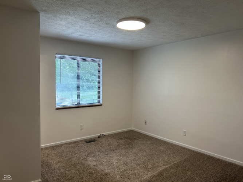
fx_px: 182
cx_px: 122
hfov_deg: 67.3
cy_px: 91
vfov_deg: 53.0
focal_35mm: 26
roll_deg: -0.3
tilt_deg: -4.2
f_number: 1.5
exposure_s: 1/120
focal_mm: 5.7
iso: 80
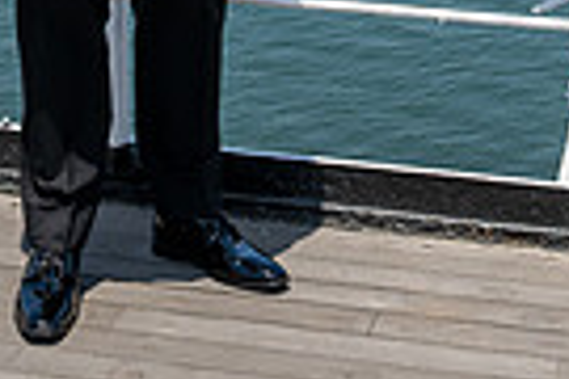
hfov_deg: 15.9
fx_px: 2039
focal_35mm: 129
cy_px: -356
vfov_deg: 9.9
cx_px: 232
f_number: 13
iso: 200
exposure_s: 1/200
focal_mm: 30
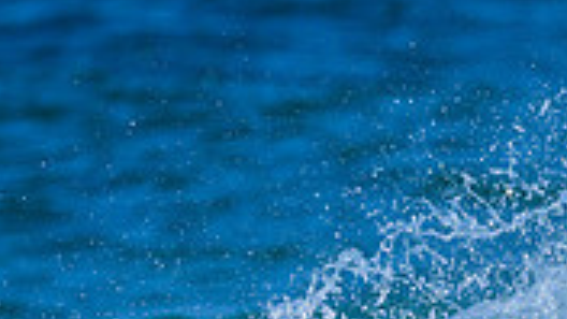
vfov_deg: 0.4
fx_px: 48291
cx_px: 968
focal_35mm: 3212
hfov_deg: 0.7
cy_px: 658
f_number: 6.3
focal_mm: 800
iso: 320
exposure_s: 1/2000
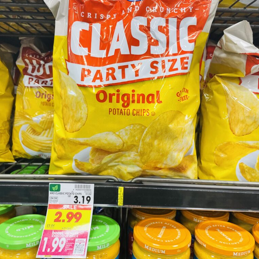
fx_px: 262
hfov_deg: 52.5
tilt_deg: -2.1
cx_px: 130
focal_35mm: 31
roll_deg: -2.3
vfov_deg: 52.2
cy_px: 104
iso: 125
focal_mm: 4.2
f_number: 1.6
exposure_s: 1/120
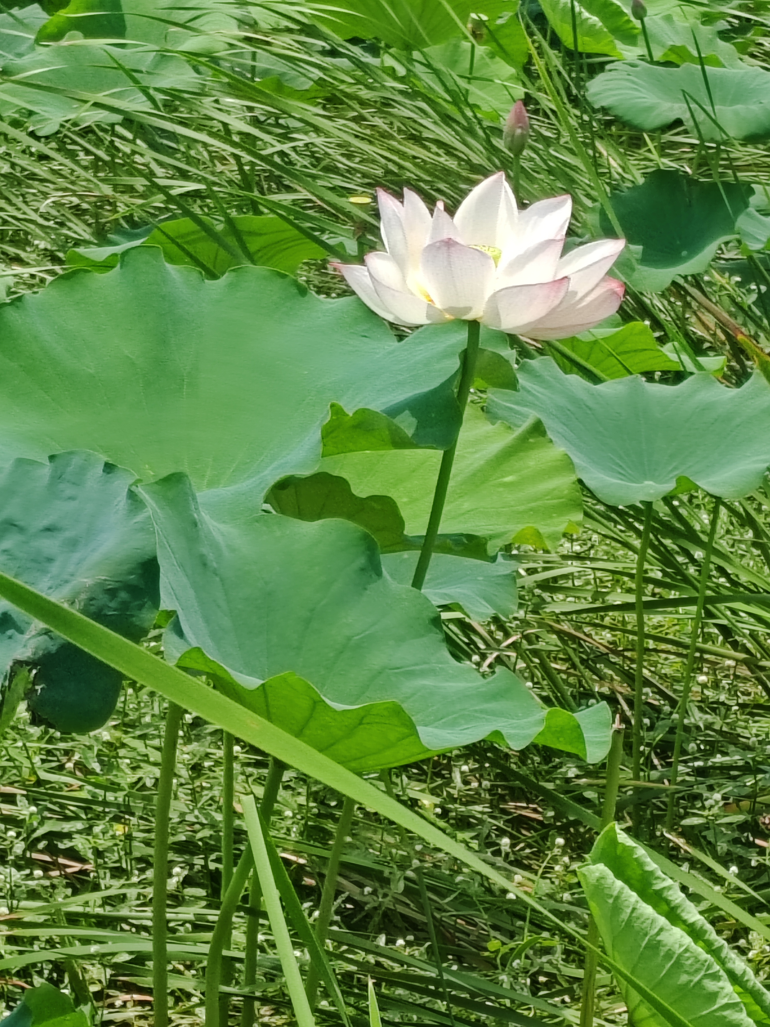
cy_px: 514
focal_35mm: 123
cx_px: 385
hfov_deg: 12.0
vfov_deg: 16.0
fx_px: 3648
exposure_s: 1/1100
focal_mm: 5.52
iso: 50
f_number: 1.95
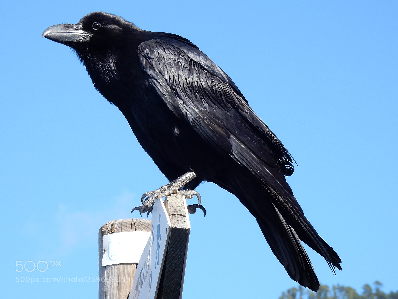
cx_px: 199
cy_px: 150
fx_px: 1886
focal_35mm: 164
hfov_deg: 12.0
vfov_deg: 9.1
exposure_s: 1/250
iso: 125
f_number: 6
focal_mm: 29.2
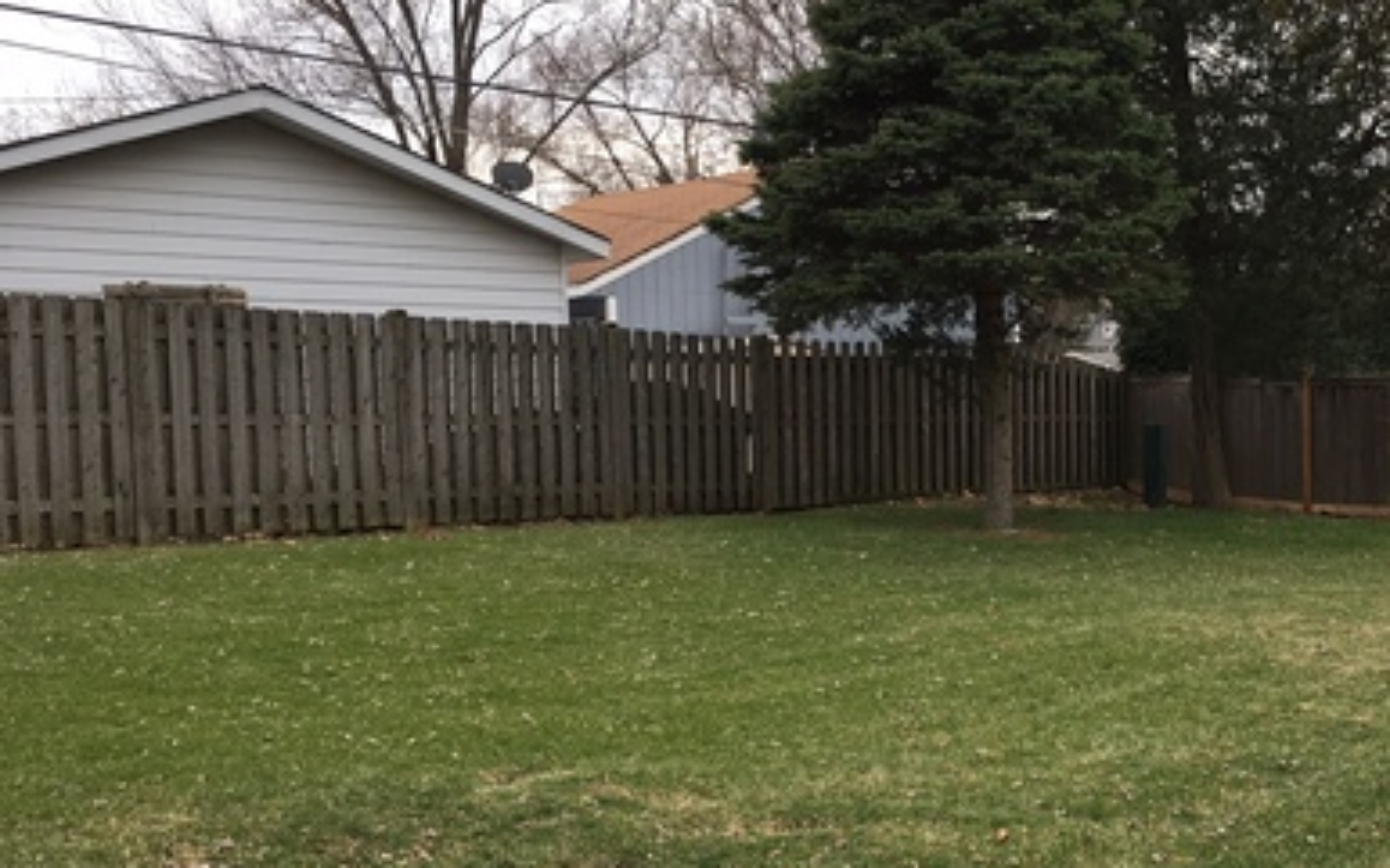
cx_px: 1145
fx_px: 1931
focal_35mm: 51
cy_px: 598
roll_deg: -0.1
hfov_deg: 37.9
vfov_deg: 25.2
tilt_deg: -5.3
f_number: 2.2
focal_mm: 4.15
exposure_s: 1/225
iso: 25
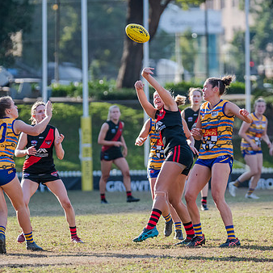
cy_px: 110
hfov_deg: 3.8
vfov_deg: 3.8
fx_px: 4167
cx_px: 175
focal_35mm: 467
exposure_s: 1/1600
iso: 800
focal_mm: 270
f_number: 4.5
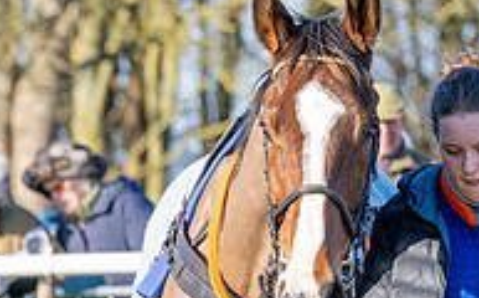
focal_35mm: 637
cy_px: 405
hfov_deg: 3.3
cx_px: 654
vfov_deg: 2.1
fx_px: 8304
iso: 400
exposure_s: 1/1000
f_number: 5
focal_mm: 150
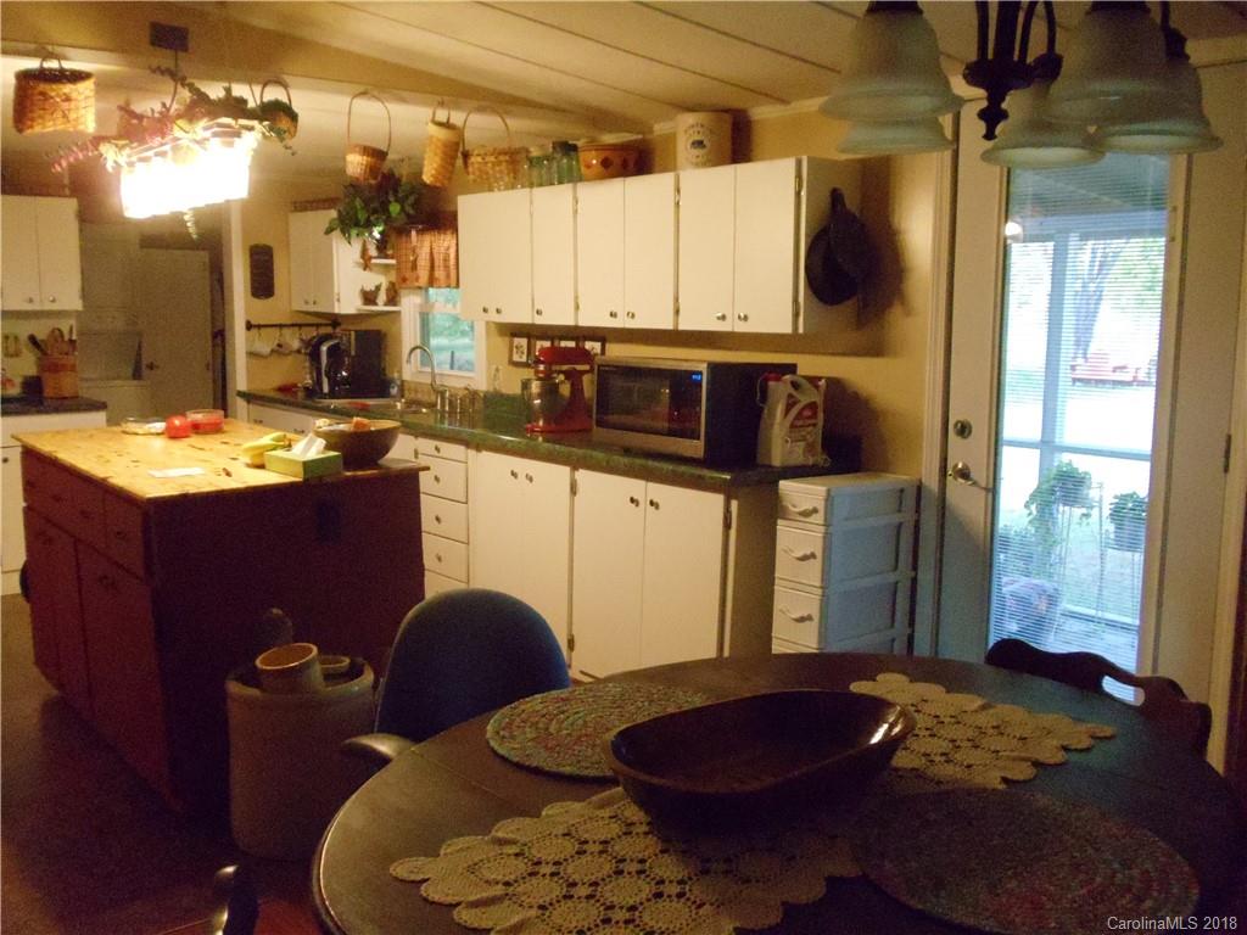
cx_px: 624
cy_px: 468
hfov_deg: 42.9
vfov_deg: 32.9
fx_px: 1585
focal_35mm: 44
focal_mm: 6
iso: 1600
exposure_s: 1/100
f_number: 3.5
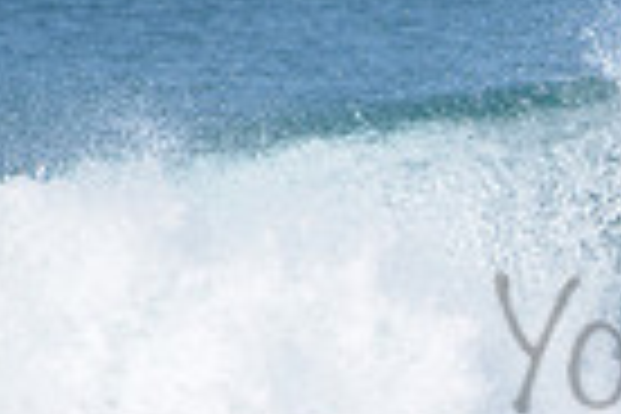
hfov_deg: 1.0
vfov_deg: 0.7
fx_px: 36170
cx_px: 958
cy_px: 304
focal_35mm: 2097
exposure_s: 1/2500
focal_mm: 500
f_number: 6.3
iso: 250
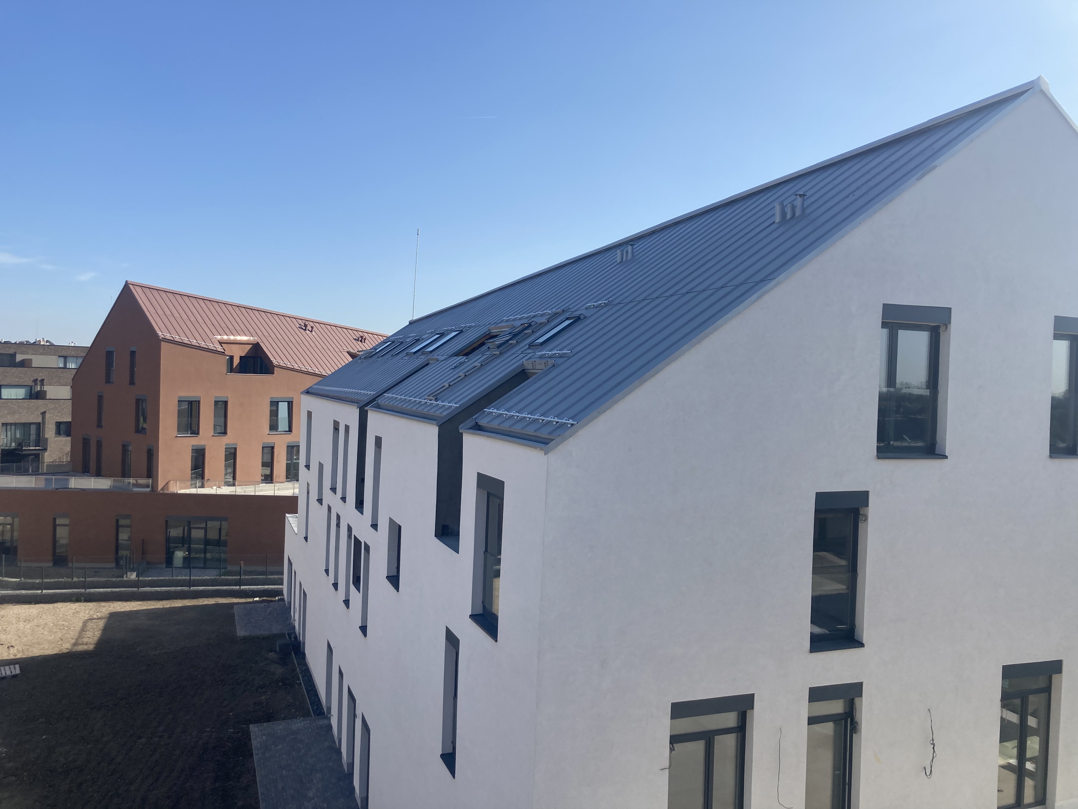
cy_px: 404
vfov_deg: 49.7
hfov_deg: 63.4
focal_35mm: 28
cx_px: 539
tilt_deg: -1.3
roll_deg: -2.4
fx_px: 872
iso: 20
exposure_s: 1/2088
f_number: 1.8
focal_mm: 3.99
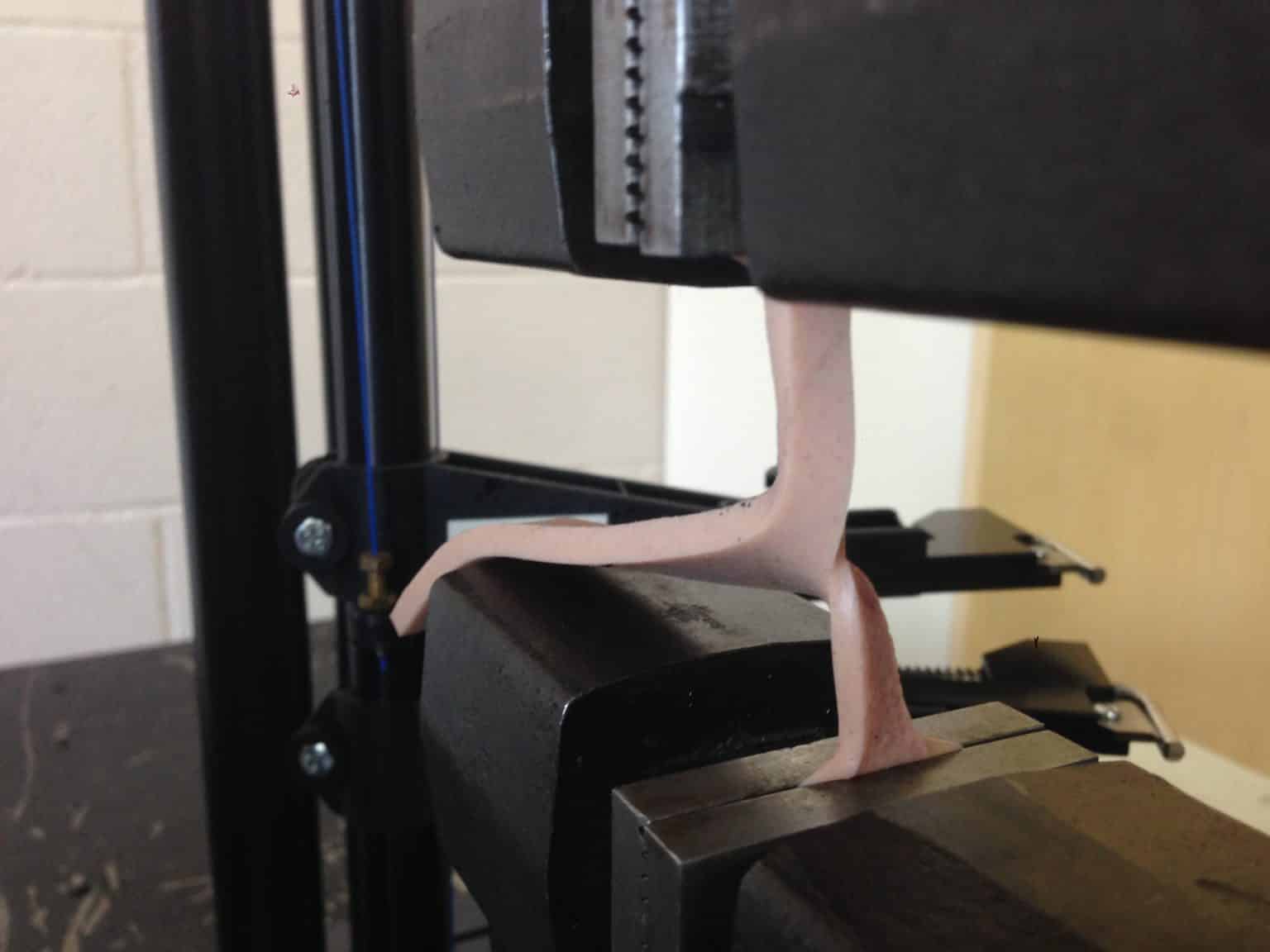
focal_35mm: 33
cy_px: 476
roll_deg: +0.3
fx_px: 1211
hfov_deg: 55.4
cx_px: 635
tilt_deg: -13.1
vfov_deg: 42.9
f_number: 2.4
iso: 100
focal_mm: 4.12
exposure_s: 1/20
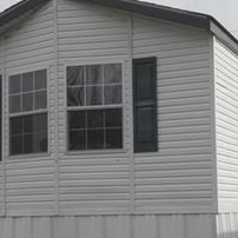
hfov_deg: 20.9
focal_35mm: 83
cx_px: 142
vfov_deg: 20.8
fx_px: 646
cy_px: 156
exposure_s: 1/800
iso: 80
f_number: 4.3
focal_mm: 8.2
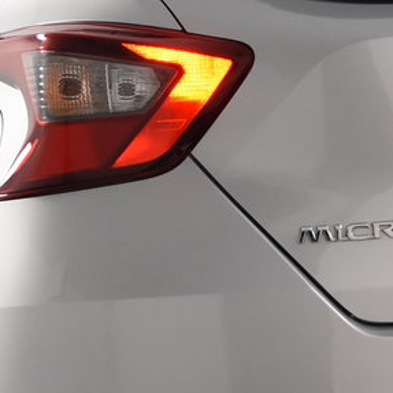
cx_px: 424
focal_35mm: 193
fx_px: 2479
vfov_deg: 9.0
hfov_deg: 9.0
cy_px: 298
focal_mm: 34
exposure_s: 1/100
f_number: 5
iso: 1600
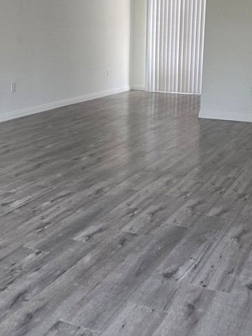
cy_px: 137
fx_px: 495
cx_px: 114
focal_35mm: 51
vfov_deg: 37.4
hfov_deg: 28.5
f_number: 1.8
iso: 160
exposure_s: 1/180
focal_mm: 5.4
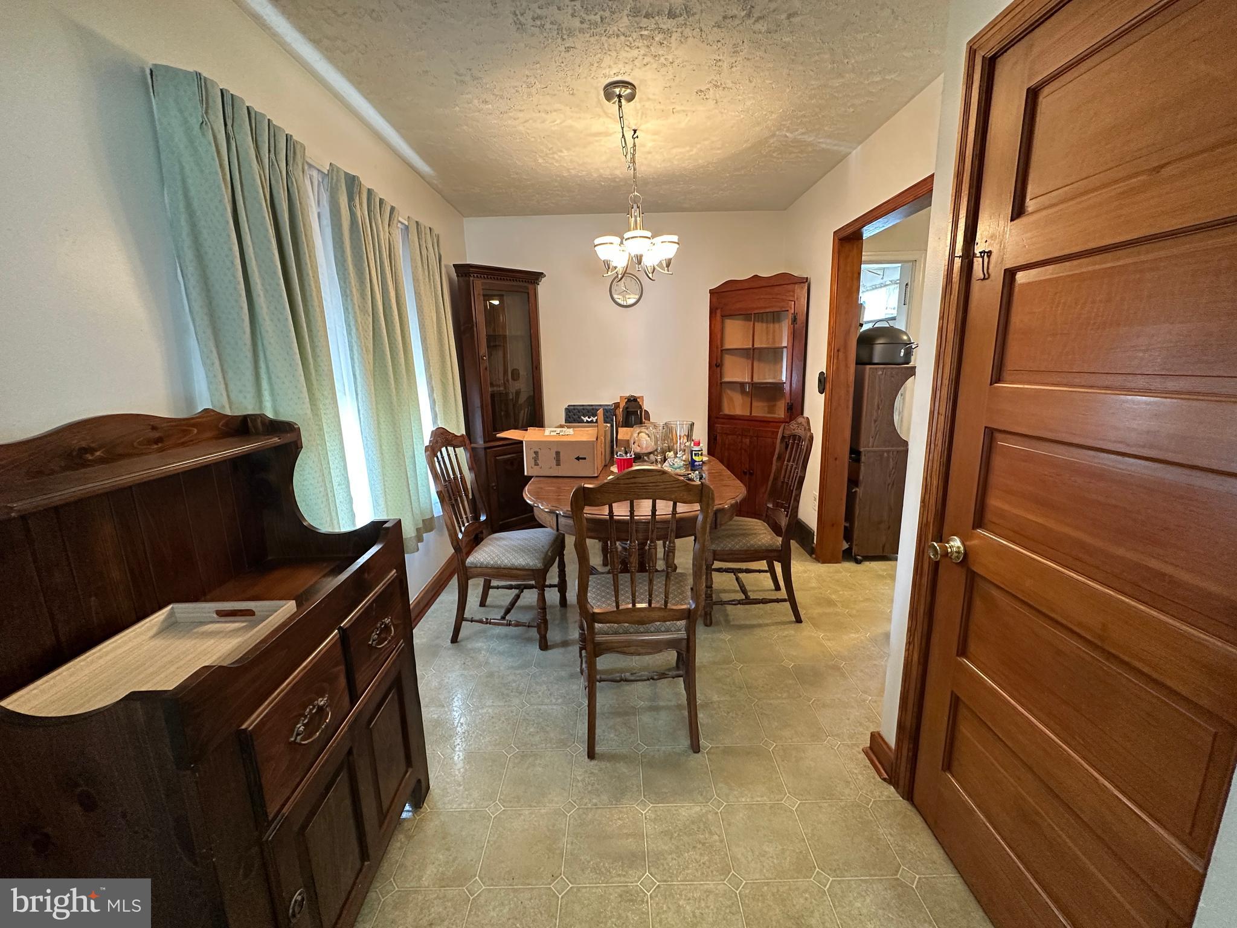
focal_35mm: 14
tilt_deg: -11.8
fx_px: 500
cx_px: 618
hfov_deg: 102.1
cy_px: 464
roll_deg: +1.4
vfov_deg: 85.7
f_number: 2.2
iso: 320
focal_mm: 2.22
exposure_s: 1/60
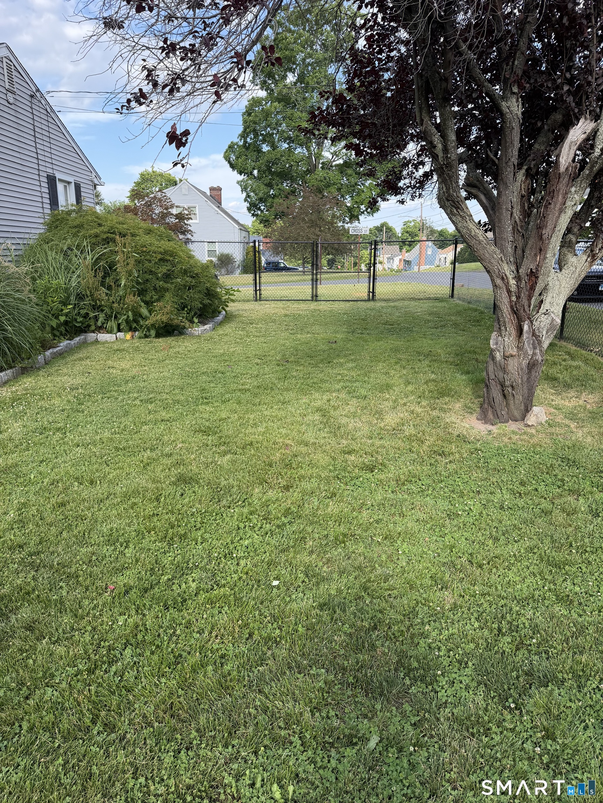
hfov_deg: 56.8
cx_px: 302
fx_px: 557
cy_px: 402
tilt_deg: -14.1
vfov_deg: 71.6
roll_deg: +0.1
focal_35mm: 24
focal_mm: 6.76
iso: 100
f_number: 1.78
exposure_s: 1/1271
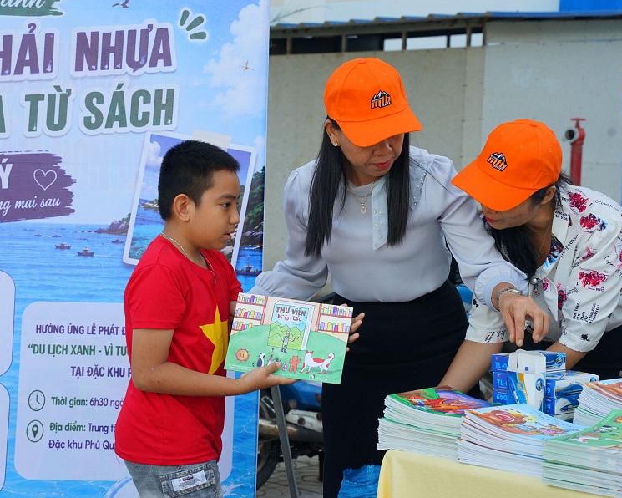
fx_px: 1565
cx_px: 336
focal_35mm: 85
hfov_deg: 22.5
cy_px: 248
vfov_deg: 18.1
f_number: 7.1
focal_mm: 75
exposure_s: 1/320
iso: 800
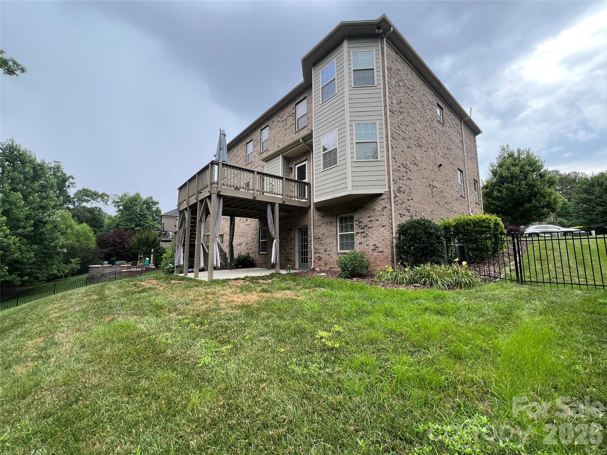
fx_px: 228
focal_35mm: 13
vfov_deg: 89.9
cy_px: 228
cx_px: 304
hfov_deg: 106.2
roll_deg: +0.2
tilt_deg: +7.1
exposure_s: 1/138
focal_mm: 1.57
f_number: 1.8
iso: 32
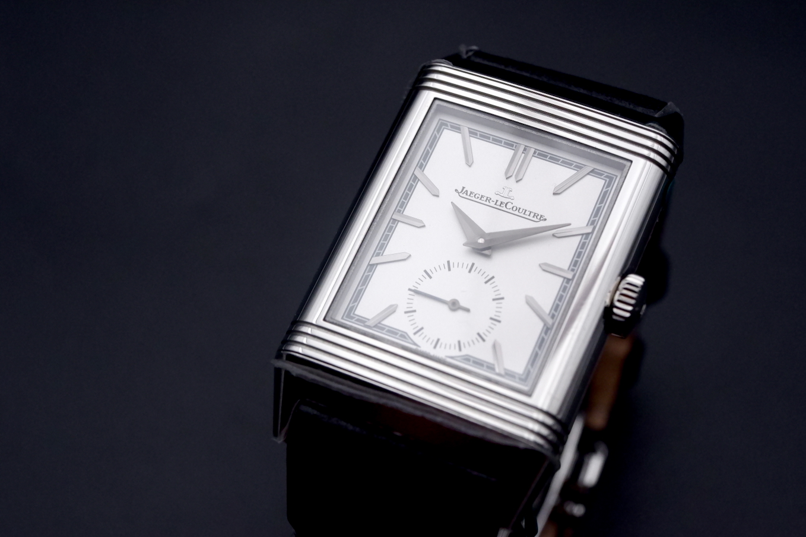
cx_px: 403
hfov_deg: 38.9
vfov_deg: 26.5
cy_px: 268
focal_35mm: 51
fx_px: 1142
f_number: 8
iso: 4000
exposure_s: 1/4000
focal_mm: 34.3
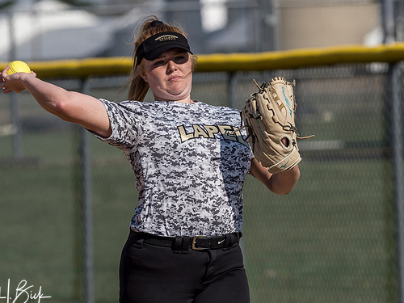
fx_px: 8135
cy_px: 164
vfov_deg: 2.1
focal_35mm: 697
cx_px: 170
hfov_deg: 2.8
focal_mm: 300
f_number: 6.3
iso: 400
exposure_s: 1/2000
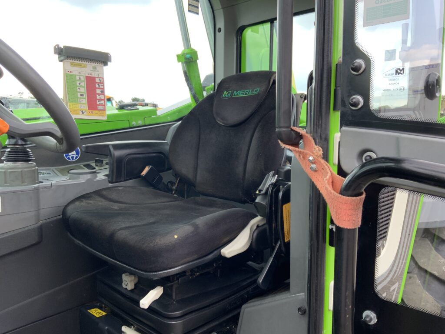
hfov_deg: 61.7
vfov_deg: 48.2
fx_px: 373
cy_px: 167
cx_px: 222
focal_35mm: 29
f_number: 1.8
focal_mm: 3
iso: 16
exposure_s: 1/122
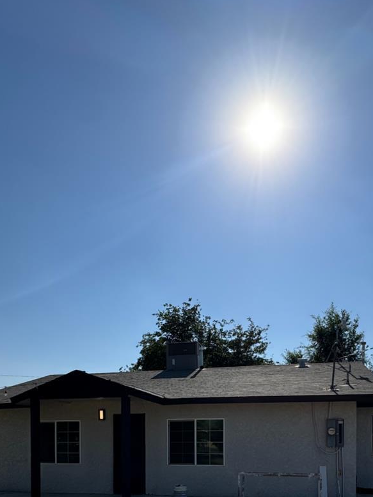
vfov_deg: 57.3
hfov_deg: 51.0
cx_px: 224
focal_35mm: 27
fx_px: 388
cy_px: 436
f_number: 2.2
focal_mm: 2.22
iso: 40
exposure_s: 1/2494
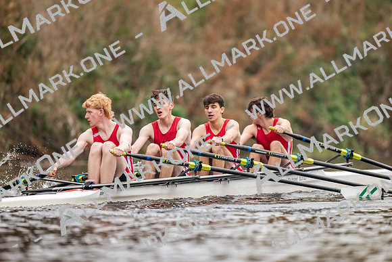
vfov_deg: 2.3
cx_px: 196
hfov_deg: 3.4
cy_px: 131
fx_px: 6535
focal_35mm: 600
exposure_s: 1/2500
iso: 3600
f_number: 4
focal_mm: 600
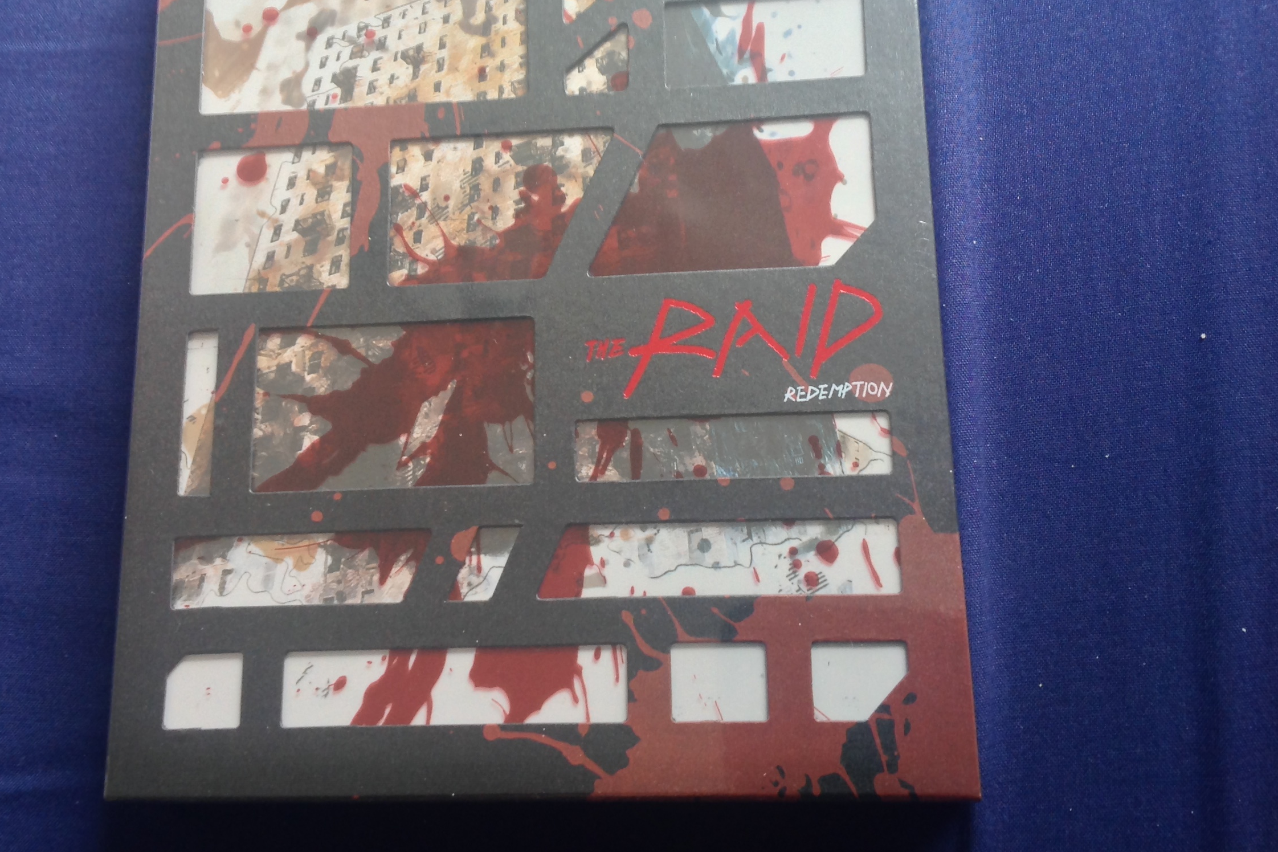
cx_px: 581
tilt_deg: -69.5
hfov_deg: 46.4
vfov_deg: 31.8
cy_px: 340
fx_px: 1491
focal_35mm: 42
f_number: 2.4
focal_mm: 4.28
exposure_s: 1/15
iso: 50
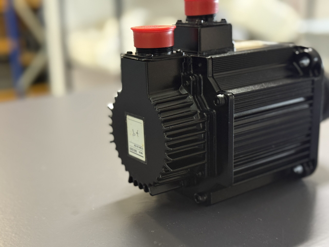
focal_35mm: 48
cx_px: 164
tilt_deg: -15.6
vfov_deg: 30.3
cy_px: 124
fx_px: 456
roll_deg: +1.4
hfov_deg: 39.7
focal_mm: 6.76
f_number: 1.78
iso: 400
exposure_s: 1/33
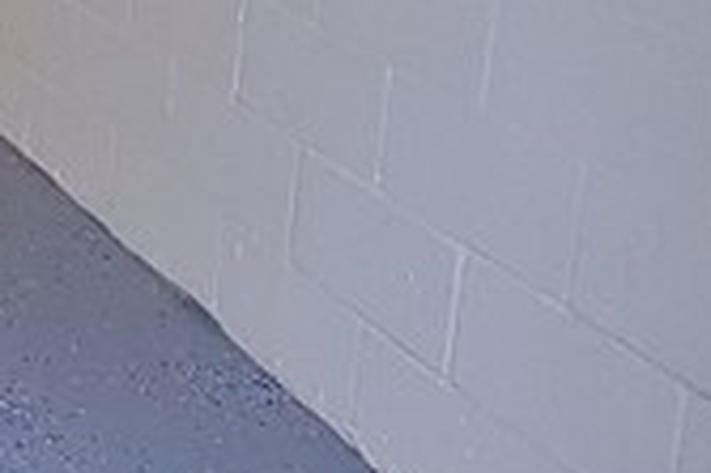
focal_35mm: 83
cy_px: -217
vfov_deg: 15.3
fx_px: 1638
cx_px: -698
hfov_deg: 17.6
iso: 80
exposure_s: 1/119
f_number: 2.2
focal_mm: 2.2
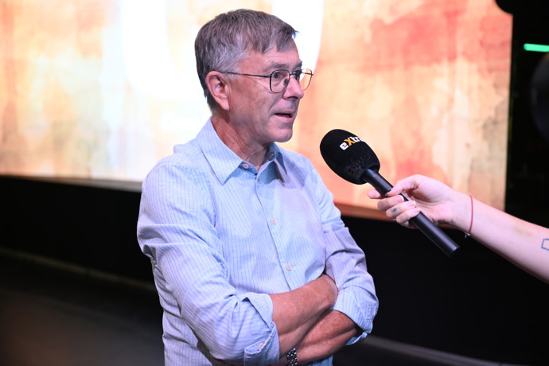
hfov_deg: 47.4
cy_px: 183
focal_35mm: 41
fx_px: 625
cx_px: 274
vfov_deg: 32.6
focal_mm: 41
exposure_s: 1/125
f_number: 2.8
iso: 1000
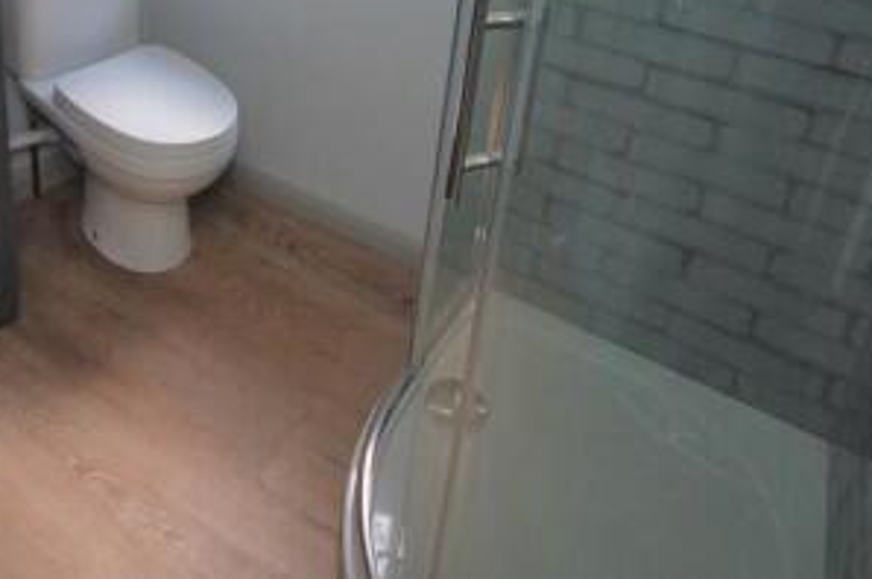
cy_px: -53
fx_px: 798
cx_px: 331
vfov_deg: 34.6
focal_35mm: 33
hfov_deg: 56.6
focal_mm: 10
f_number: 4
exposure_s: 1/60
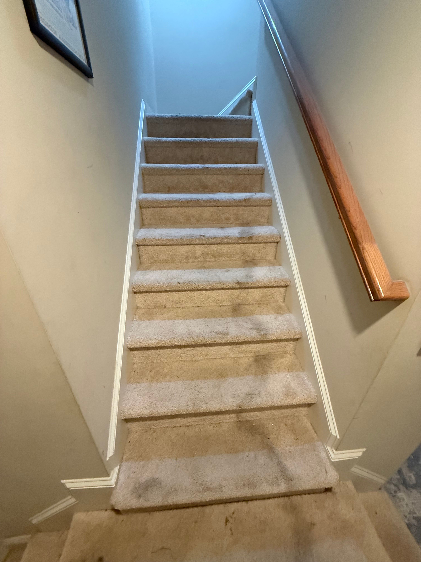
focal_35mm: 14
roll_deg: -1.7
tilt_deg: -27.5
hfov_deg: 85.7
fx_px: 227
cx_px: 210
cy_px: 281
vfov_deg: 102.1
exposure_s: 1/60
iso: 640
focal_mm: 2.22
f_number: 2.2
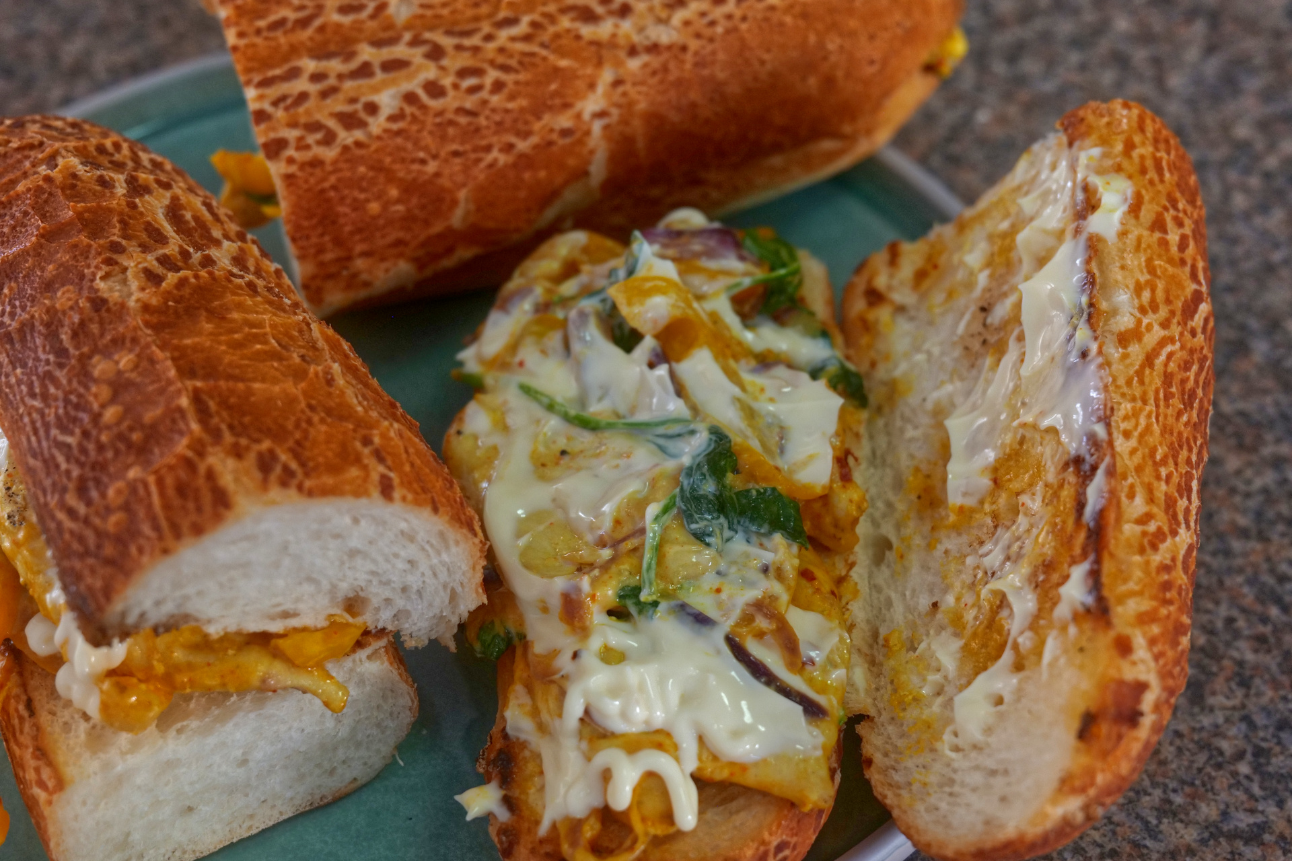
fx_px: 1902
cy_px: 430
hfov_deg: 37.5
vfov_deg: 25.5
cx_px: 646
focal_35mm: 53
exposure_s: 1/60
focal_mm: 53
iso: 2500
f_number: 7.1
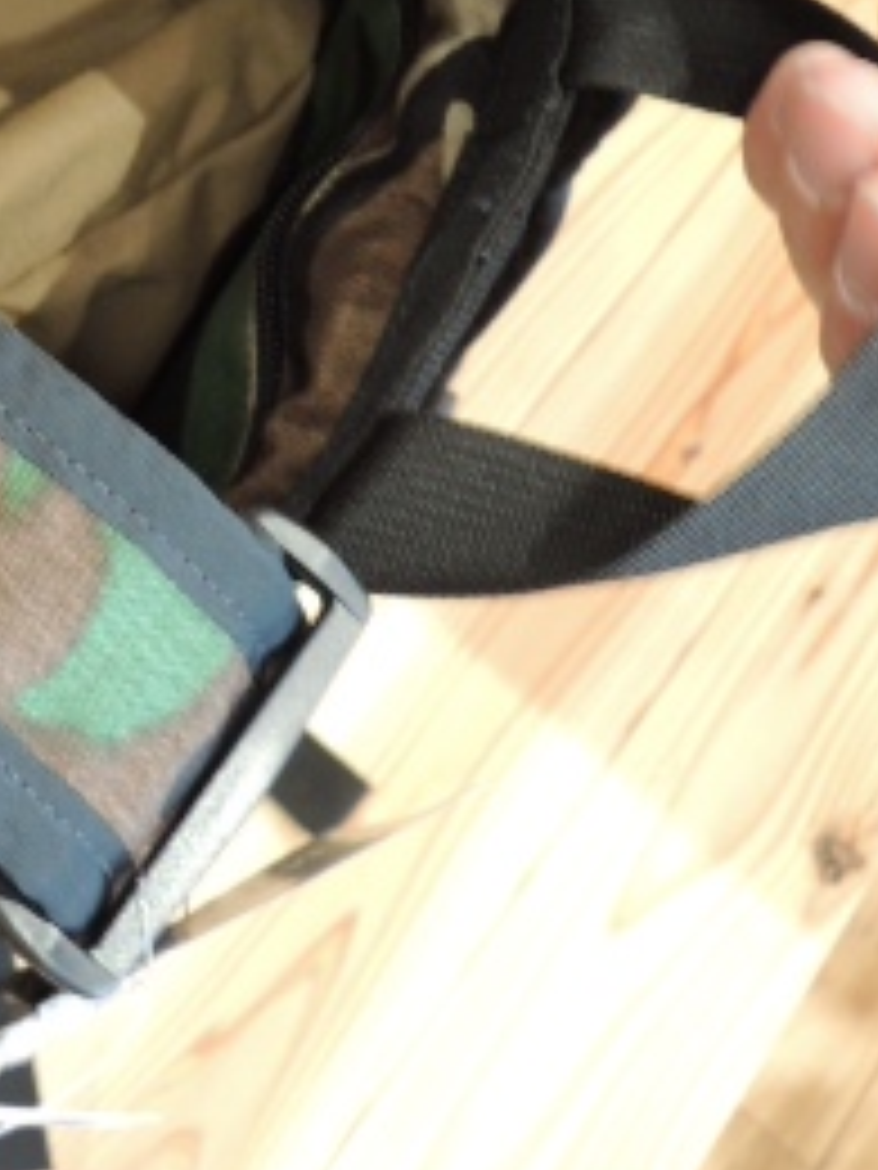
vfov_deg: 30.8
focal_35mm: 59
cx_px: -77
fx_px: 1995
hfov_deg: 23.4
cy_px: 58
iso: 100
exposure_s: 1/2
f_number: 2.5
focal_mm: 4.3
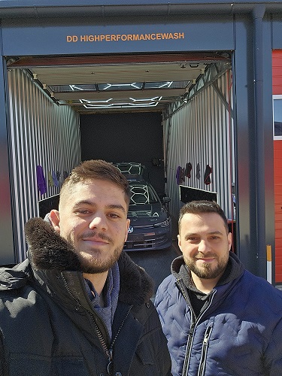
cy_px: 188
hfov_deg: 54.9
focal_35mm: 25
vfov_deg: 69.4
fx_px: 272
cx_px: 141
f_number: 2.2
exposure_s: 1/319
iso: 25
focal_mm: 3.3
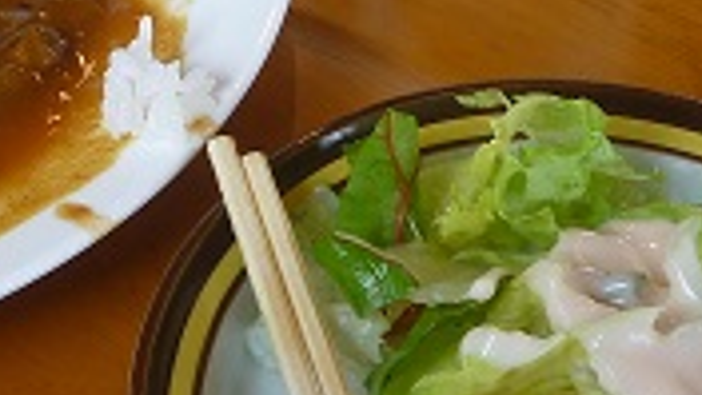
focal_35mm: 92
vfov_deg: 13.1
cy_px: 100
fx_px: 1713
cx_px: 156
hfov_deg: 22.9
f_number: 3.3
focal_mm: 5.2
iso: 100
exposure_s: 1/30
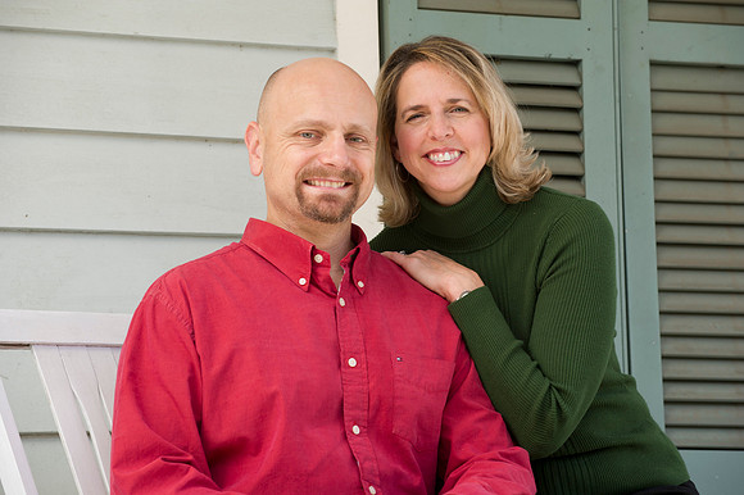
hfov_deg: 14.7
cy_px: 248
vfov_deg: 9.8
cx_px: 372
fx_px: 2892
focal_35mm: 140
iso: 200
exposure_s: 1/100
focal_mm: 140
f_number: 5.6
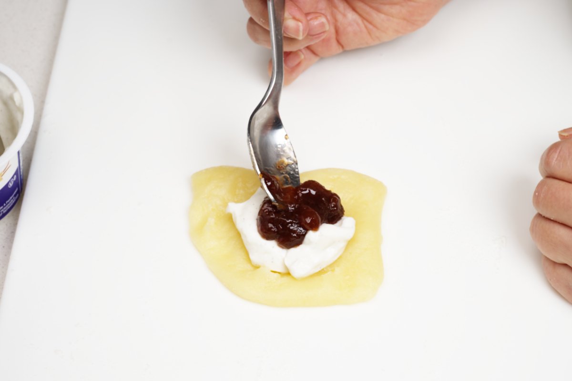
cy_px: 190
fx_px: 1112
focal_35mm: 70
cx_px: 286
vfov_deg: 19.4
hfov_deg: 28.9
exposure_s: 1/80
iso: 100
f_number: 9
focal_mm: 70
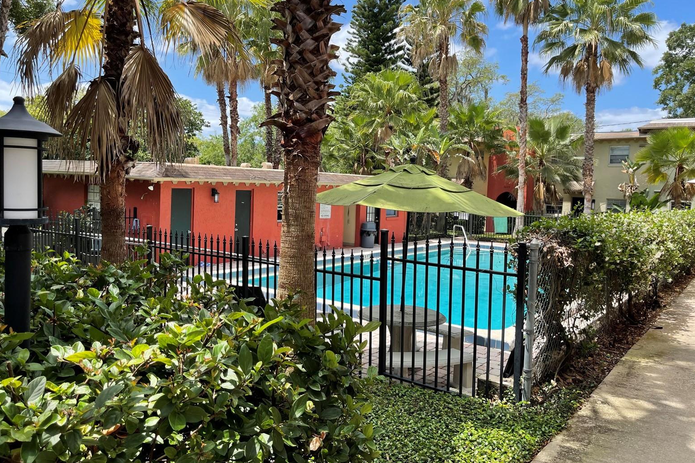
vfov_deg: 46.4
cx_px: 344
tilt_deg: -3.2
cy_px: 214
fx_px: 541
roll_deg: -2.0
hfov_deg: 65.5
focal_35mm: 28
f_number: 1.6
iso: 32
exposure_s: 1/1553
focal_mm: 5.1
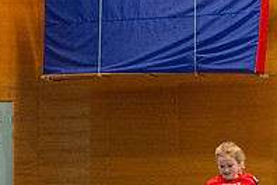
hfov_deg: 9.2
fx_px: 1685
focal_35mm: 219
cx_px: -97
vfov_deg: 6.2
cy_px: 242
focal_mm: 70
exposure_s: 1/400
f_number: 3.5
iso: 5600
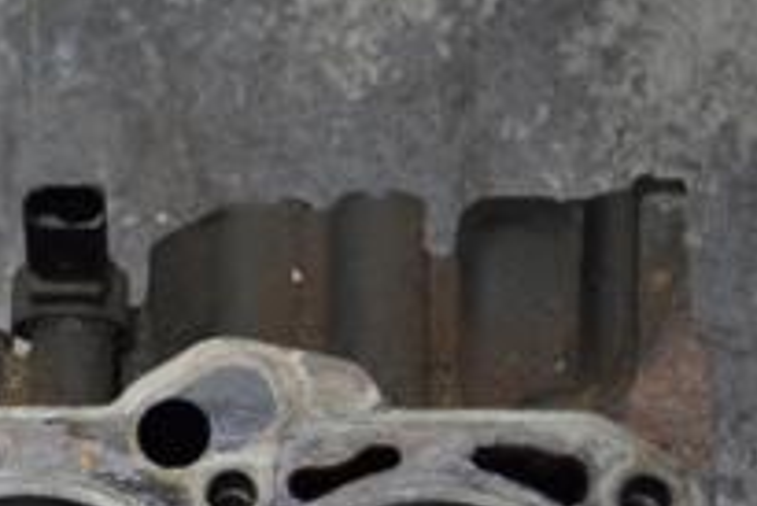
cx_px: -170
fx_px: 3135
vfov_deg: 9.1
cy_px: 617
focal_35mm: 149
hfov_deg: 13.4
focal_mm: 34
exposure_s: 1/30
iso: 1000
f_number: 5
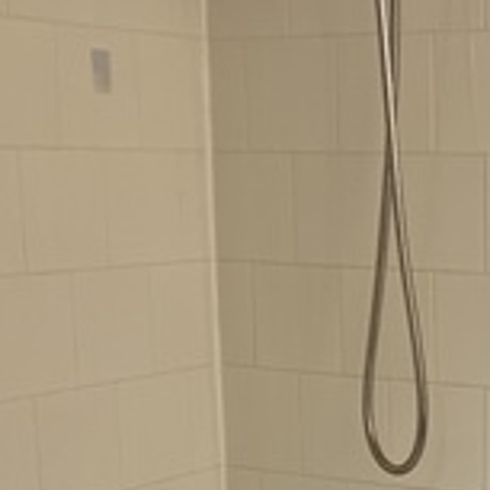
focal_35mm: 96
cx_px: 503
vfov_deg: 17.5
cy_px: 528
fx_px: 1537
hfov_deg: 17.6
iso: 125
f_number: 1.5
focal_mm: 5.7
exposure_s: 1/120
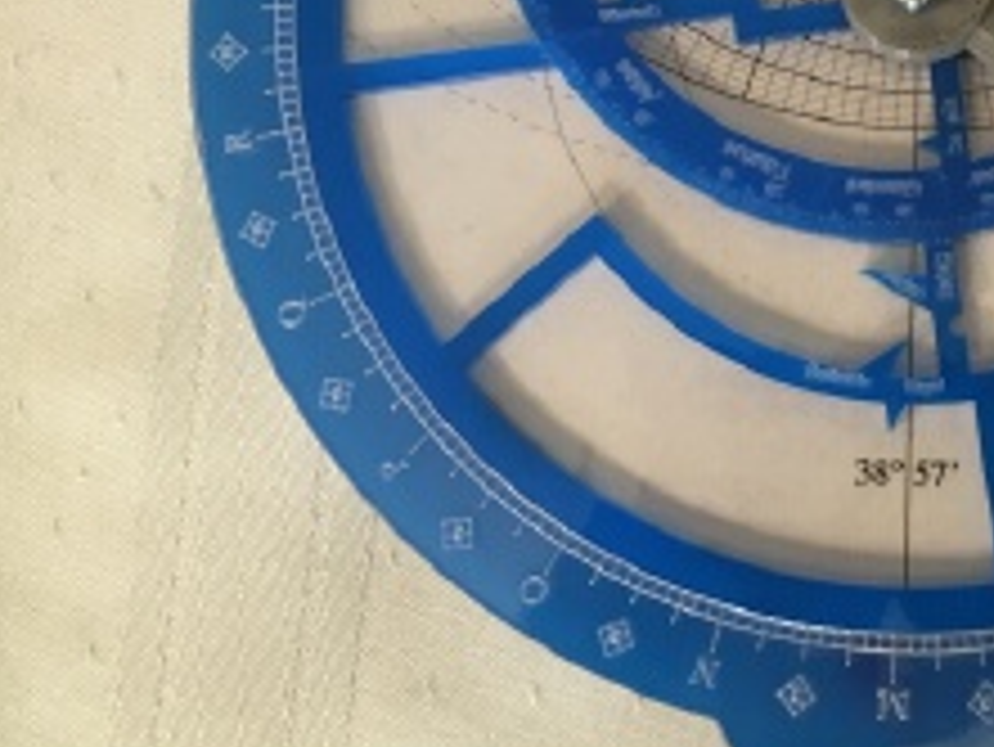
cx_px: 924
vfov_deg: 20.6
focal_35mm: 70
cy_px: 58
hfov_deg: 26.7
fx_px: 2011
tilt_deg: -79.7
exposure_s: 1/30
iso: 80
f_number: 2.2
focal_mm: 4.15
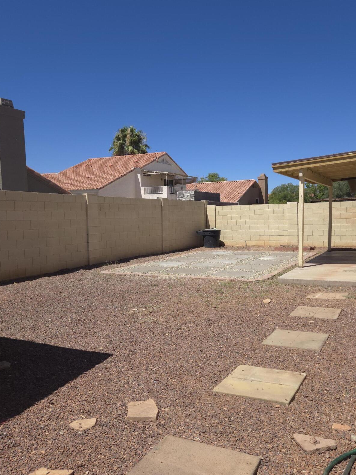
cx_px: 211
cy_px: 248
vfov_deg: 61.6
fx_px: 398
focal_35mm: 29
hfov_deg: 48.0
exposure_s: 1/2688
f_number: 1.8
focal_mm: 5.4
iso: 50
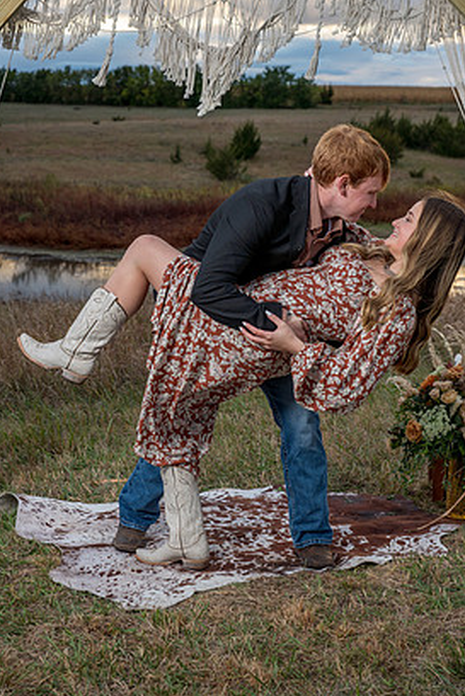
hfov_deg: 30.5
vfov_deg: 44.5
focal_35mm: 44
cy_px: 339
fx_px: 852
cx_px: 247
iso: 320
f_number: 5
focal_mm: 40
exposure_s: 1/200
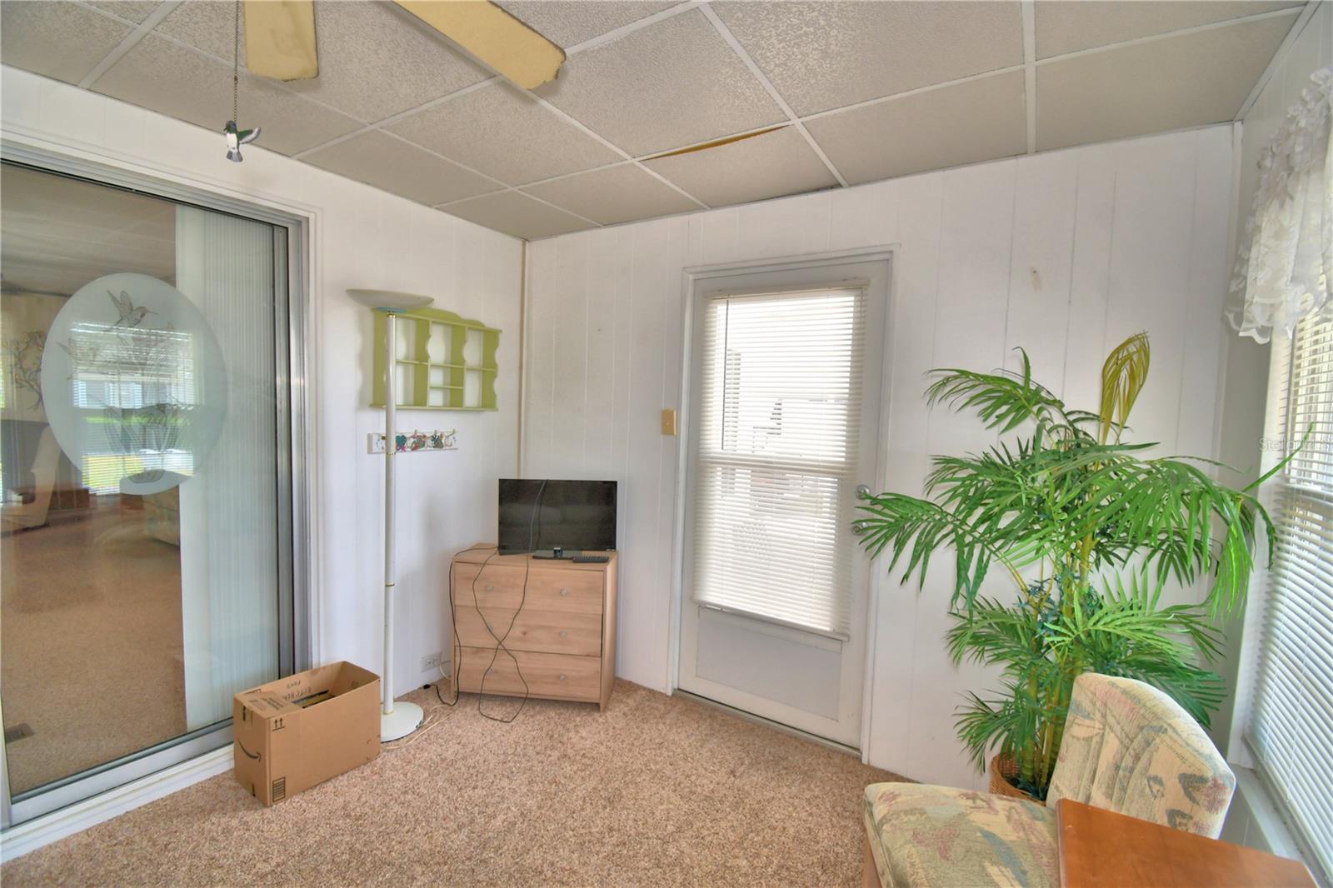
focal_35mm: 15
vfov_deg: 77.3
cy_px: 444
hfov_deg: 100.4
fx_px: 555
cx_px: 666
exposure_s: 1/60
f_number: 4.5
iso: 160
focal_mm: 10
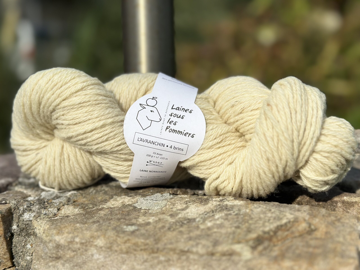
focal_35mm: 48
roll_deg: +1.9
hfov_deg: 39.7
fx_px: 499
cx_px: 180
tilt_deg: -7.8
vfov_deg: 30.3
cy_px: 135
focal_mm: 6.86
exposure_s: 1/13699
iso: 100
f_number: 1.78
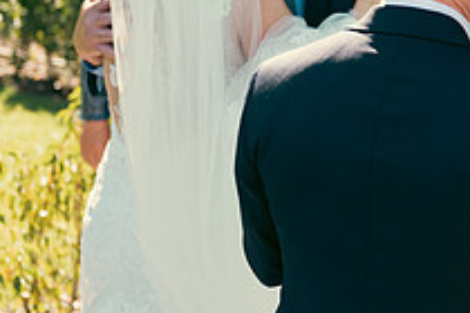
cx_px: 443
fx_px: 1802
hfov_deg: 14.7
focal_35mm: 138
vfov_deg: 9.9
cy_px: 15
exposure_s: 1/320
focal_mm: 50
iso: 125
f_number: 3.5
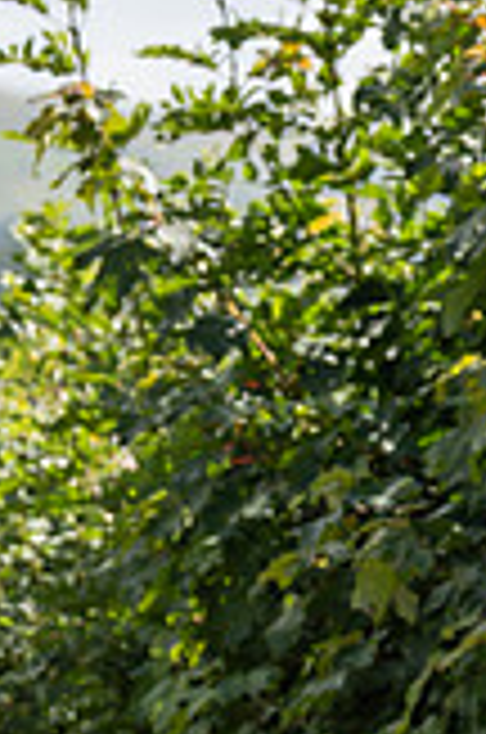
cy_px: 763
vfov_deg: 4.8
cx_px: -203
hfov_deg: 3.2
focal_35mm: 428
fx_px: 8703
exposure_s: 1/1000
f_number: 3.5
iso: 100
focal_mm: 88
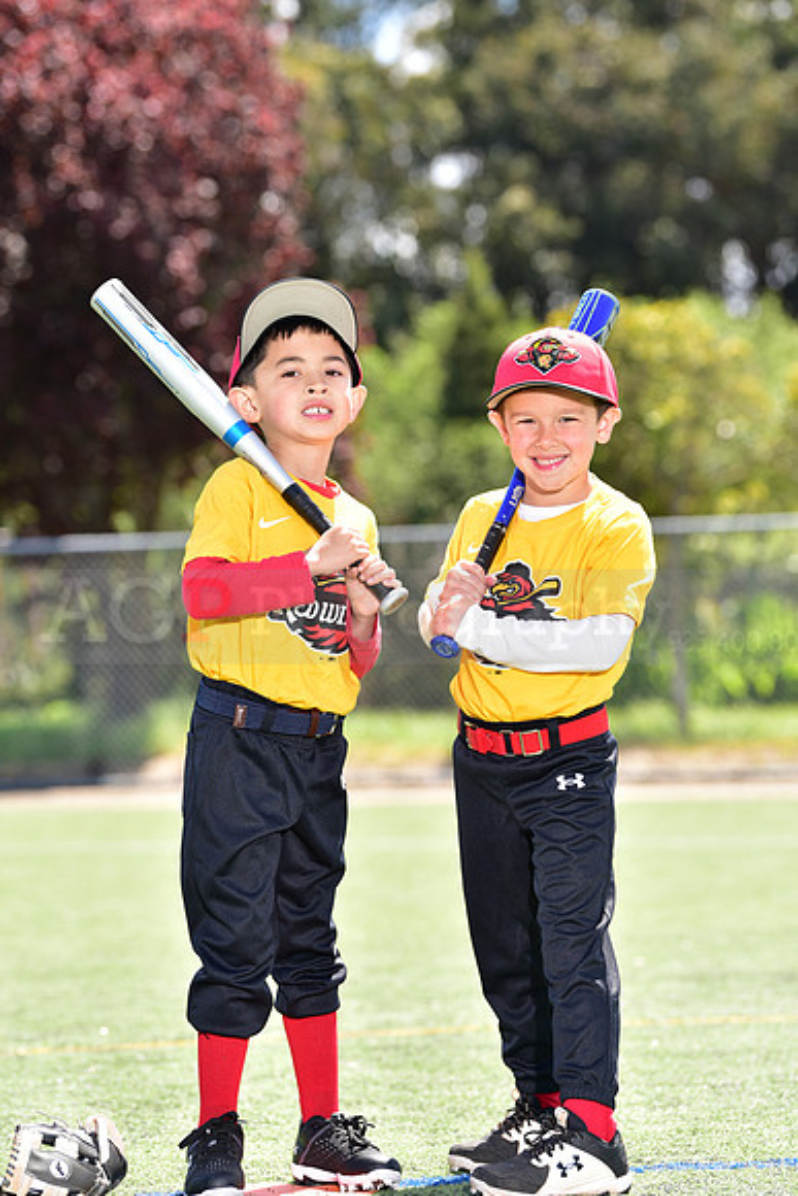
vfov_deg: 15.2
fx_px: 4486
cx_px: 399
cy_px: 598
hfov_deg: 10.2
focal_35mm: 135
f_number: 4.5
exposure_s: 1/200
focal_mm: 135
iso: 80
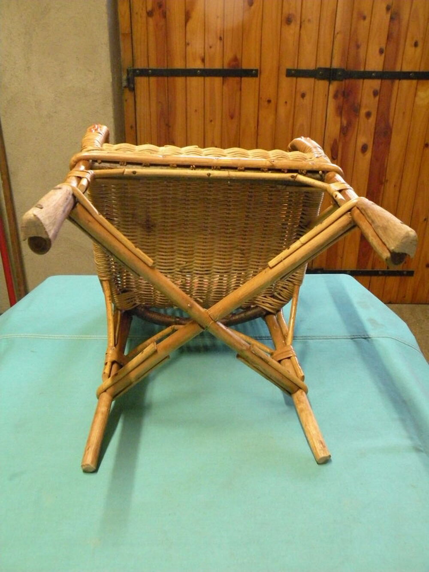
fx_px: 545
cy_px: 286
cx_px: 214
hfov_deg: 43.0
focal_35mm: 33
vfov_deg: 55.3
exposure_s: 1/18
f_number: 3.2
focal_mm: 5.8
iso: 800
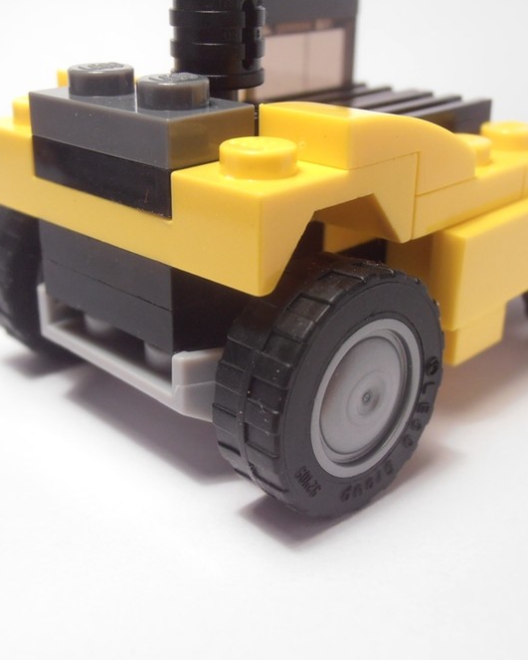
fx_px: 956
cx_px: 218
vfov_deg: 38.0
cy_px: 334
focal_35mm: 49
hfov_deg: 30.8
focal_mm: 6.61
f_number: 3.9
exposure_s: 1/40
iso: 100
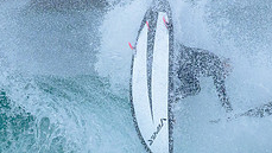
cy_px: 138
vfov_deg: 0.4
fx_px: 20909
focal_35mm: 2898
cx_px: 118
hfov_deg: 0.7
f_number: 6.3
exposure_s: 1/3200
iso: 2200
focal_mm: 800
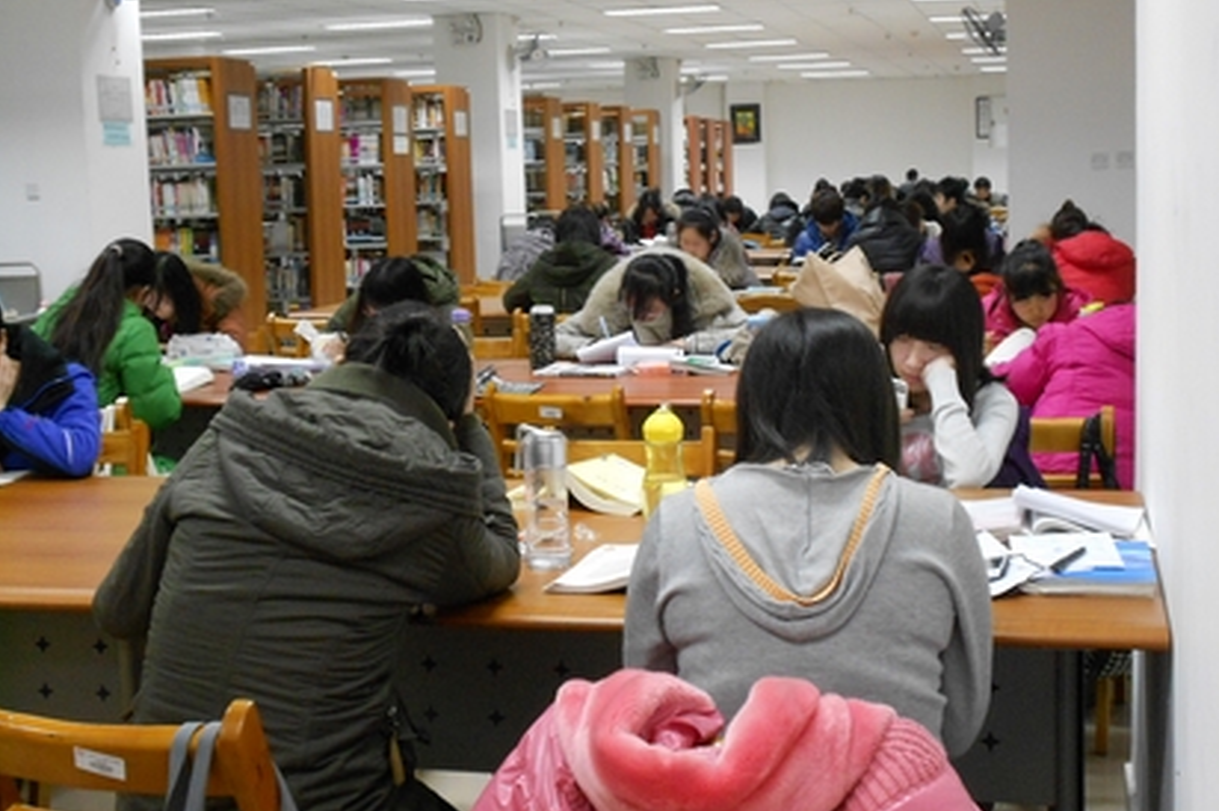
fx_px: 1759
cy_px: 380
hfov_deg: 38.2
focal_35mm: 52
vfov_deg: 25.9
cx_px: 618
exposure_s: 1/8
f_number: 4.5
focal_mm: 8.8
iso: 400
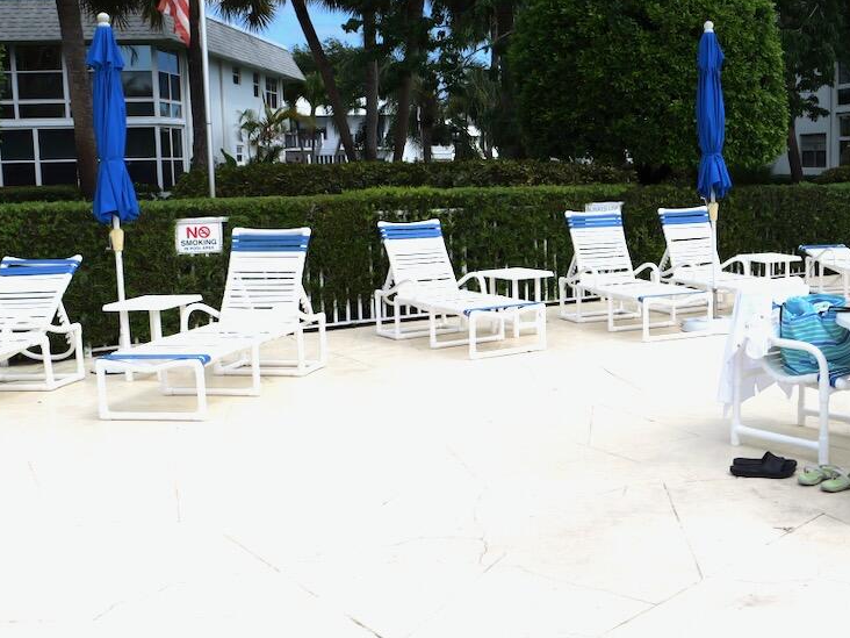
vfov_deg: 34.3
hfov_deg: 42.3
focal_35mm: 42
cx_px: 706
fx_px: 1031
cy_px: 276
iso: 100
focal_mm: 12
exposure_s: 1/640
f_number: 7.1
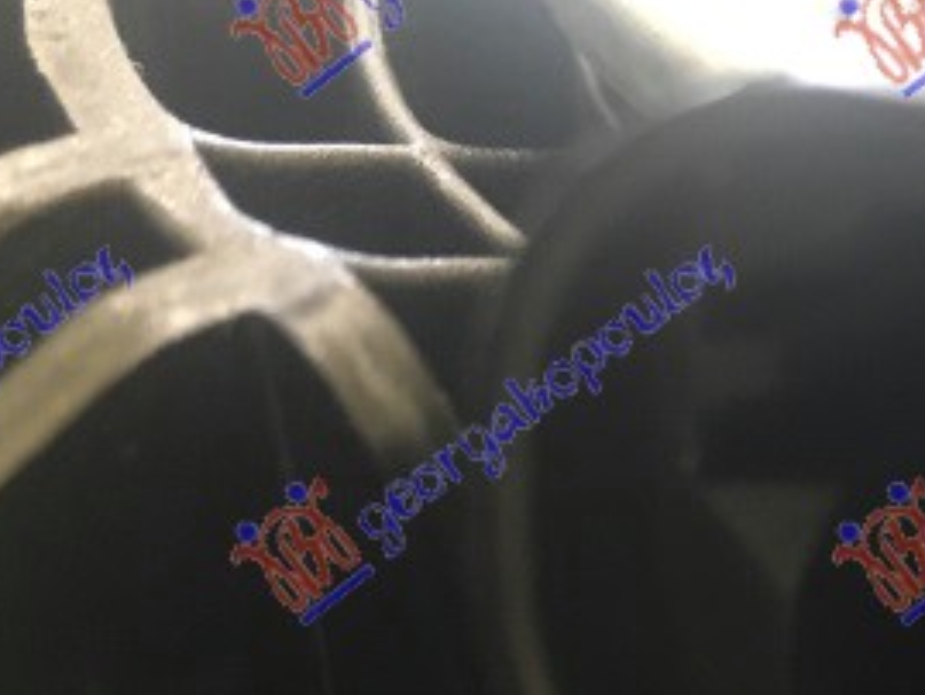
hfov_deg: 25.9
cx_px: 983
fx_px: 1871
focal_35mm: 70
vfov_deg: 20.3
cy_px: 723
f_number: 2.2
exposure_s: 1/17
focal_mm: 4.15
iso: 400
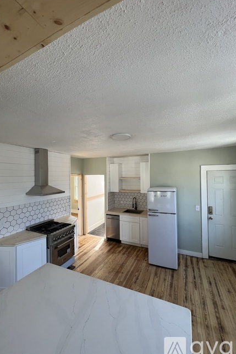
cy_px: 176
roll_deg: -0.1
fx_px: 138
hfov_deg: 81.2
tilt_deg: +0.7
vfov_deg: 104.3
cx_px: 116
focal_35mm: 14
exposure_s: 1/99
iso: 50
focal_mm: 1.57
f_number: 1.8
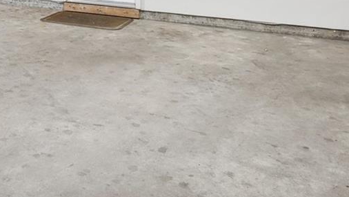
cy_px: -88
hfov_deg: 35.7
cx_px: 7
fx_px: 491
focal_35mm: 53
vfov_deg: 20.0
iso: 400
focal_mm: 16
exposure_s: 1.6
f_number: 11
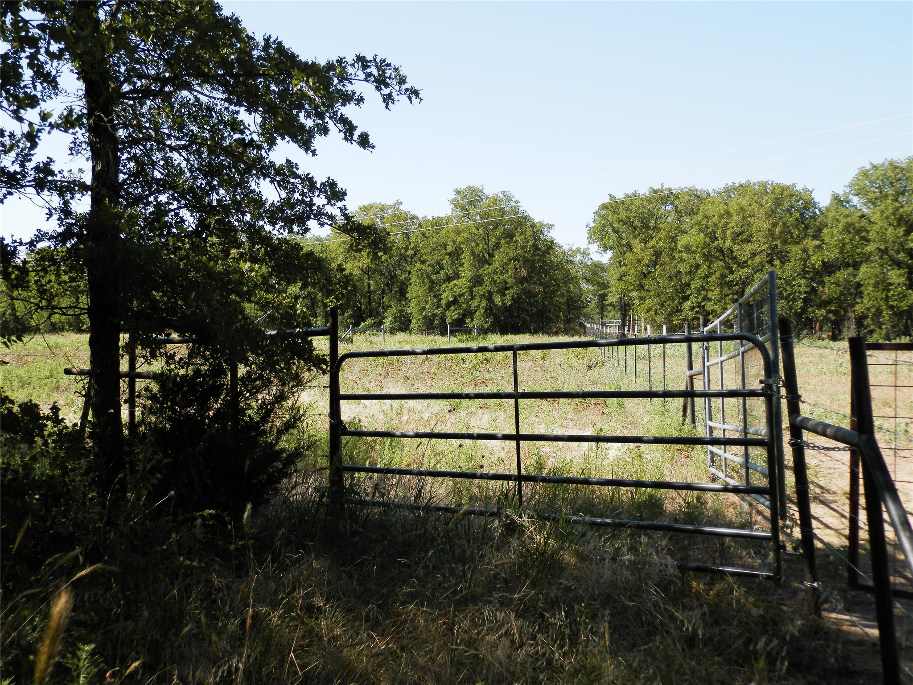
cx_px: 456
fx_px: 1213
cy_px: 342
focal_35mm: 46
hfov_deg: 41.2
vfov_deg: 31.5
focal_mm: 8.2
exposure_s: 1/50
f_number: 10.2
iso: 80
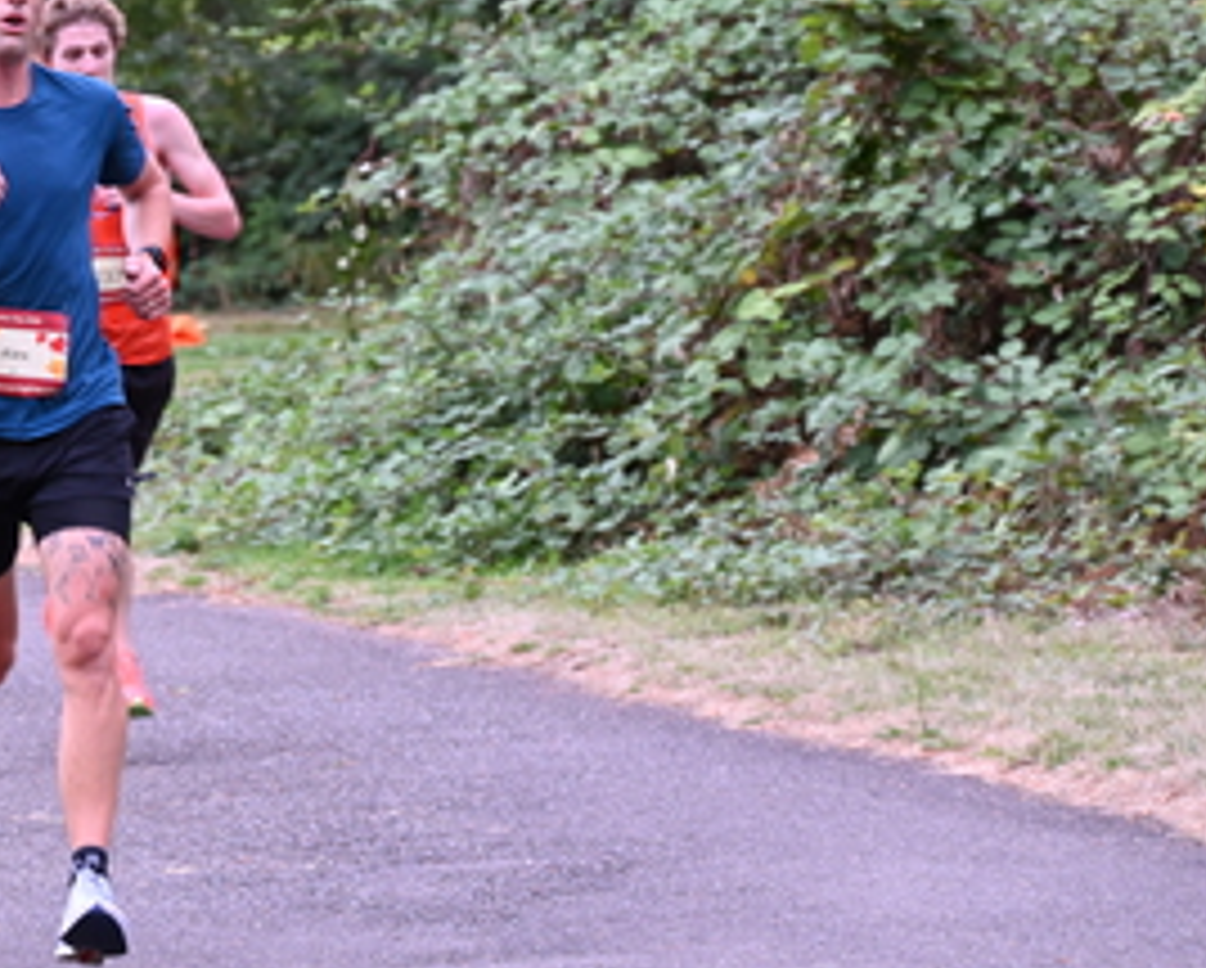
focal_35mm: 231
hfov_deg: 8.3
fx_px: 8254
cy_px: 236
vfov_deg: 6.7
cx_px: 86
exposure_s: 1/125
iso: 1250
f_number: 6.3
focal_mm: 120
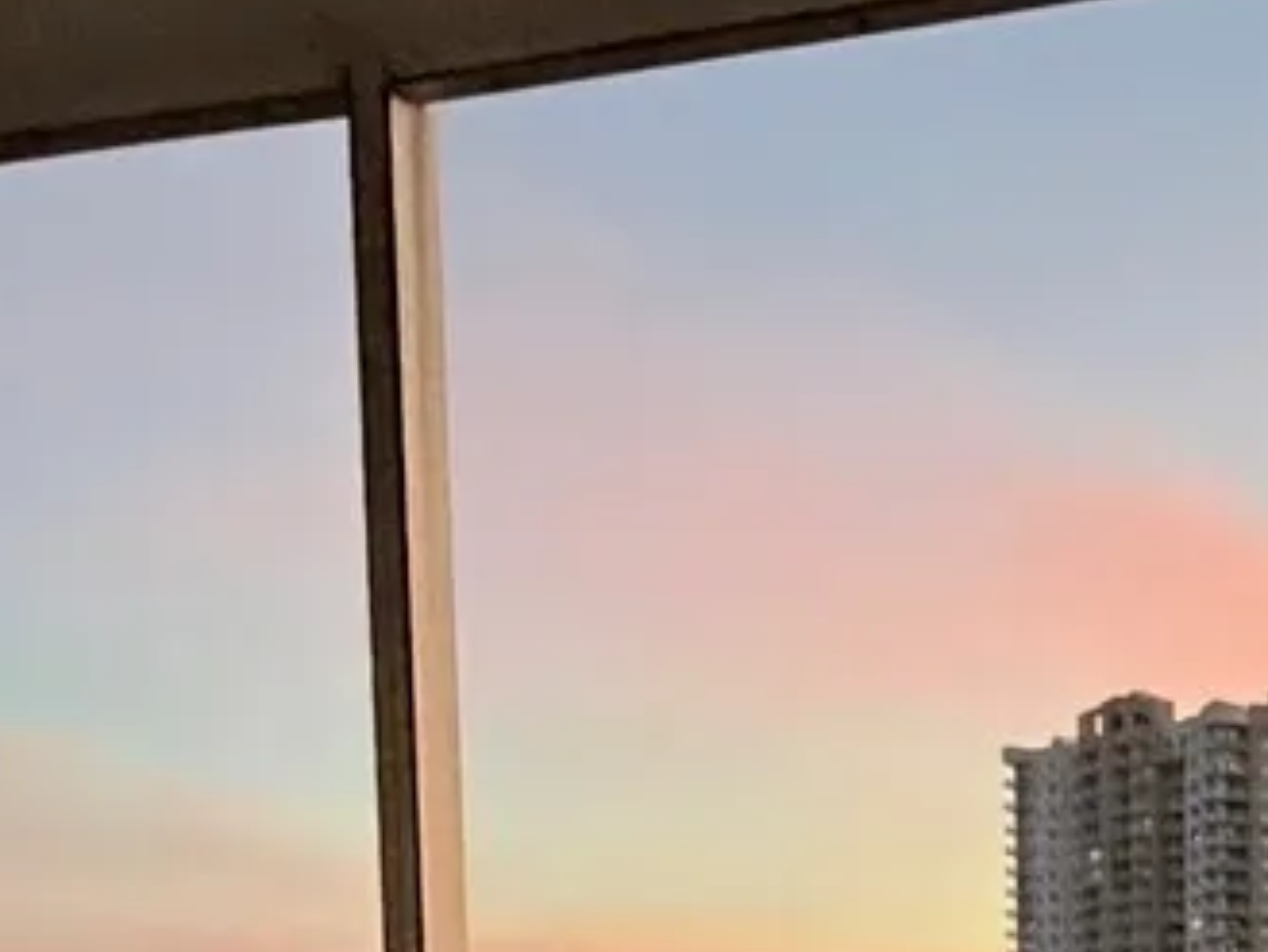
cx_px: 1260
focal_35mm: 68
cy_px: 1457
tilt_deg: -7.2
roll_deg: +0.3
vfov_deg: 18.9
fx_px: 2492
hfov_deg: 27.0
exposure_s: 1/60
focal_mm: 2.22
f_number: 2.2
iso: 800
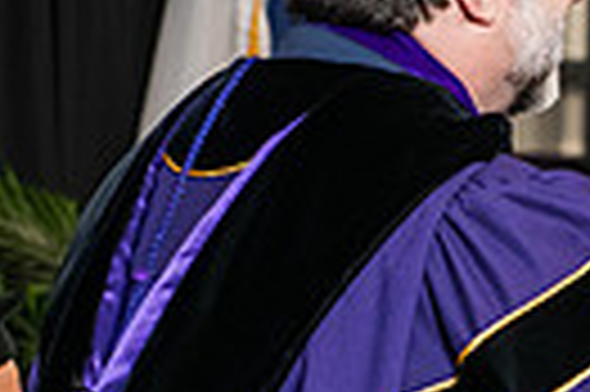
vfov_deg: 4.4
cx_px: 748
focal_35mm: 311
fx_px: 5091
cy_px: 214
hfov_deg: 6.6
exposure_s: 1/200
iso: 2000
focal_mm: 70
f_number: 5
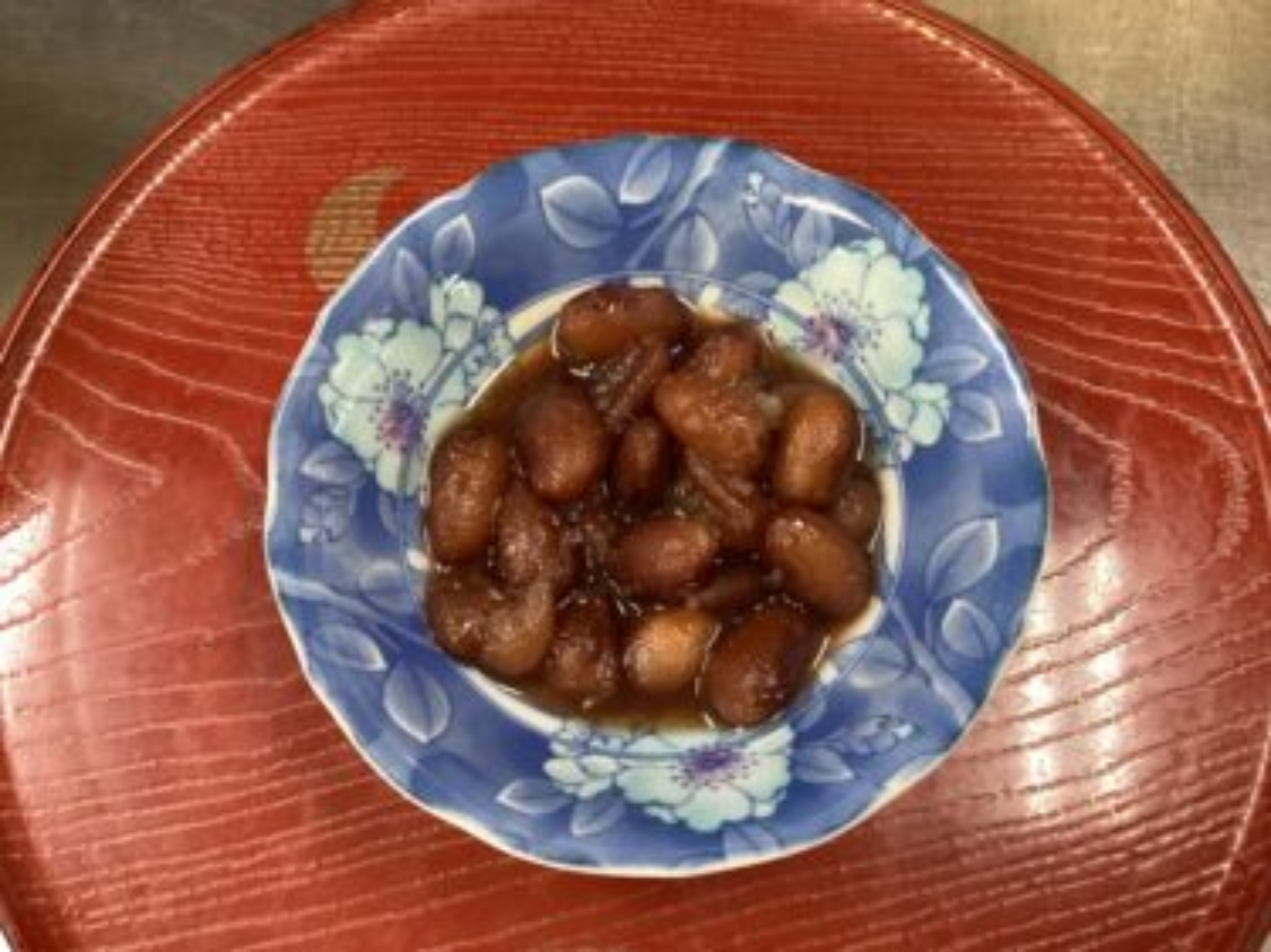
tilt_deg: -71.8
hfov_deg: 58.4
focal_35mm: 31
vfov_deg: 45.4
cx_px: 636
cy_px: 476
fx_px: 1138
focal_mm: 3.3
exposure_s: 1/60
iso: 250
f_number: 2.4
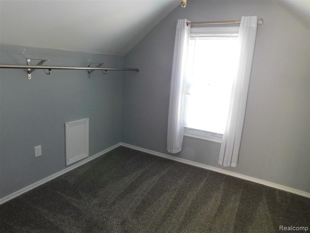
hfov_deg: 73.9
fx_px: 206
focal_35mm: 23
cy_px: 116
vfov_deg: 58.9
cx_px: 155
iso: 400
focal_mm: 4
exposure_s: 1/30
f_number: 3
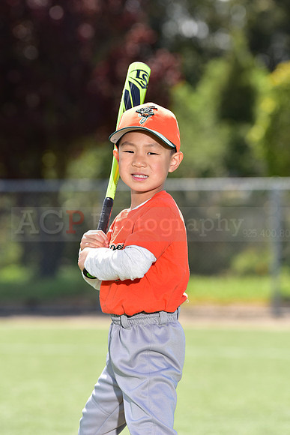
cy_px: 218
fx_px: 2415
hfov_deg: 6.9
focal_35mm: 200
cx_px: 145
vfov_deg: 10.3
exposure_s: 1/250
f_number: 5
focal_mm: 200
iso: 80
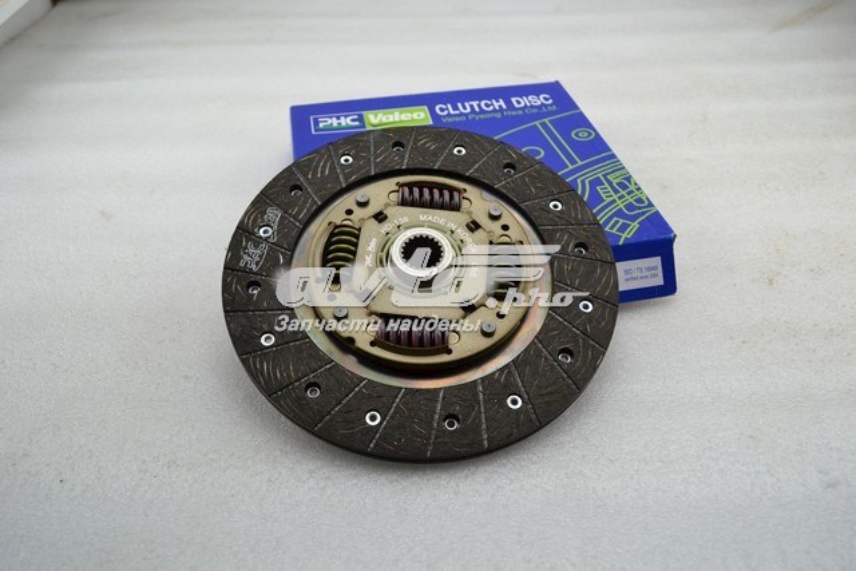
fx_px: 713
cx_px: 428
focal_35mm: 30
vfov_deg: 43.6
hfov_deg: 61.9
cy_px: 286
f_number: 5.6
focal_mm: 20
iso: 360
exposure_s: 1/125
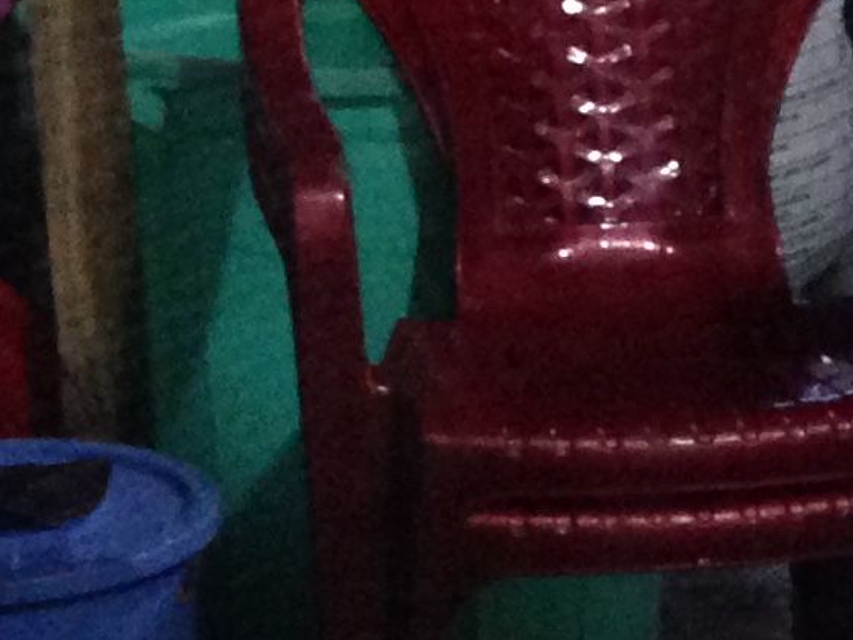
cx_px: 710
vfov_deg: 7.5
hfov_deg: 10.2
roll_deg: +2.3
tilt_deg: -24.5
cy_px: 1097
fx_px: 4779
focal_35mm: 194
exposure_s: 1/20
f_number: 2.4
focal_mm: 4.12
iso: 320
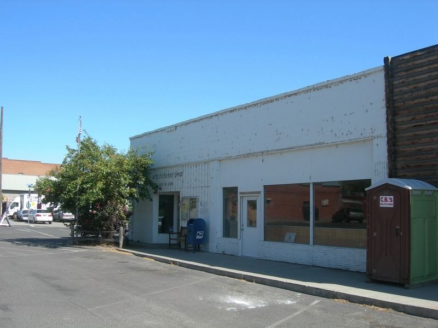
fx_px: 481
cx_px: 219
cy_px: 164
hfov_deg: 49.0
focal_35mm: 38
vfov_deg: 37.7
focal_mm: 7.8
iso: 50
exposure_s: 1/322
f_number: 4.8
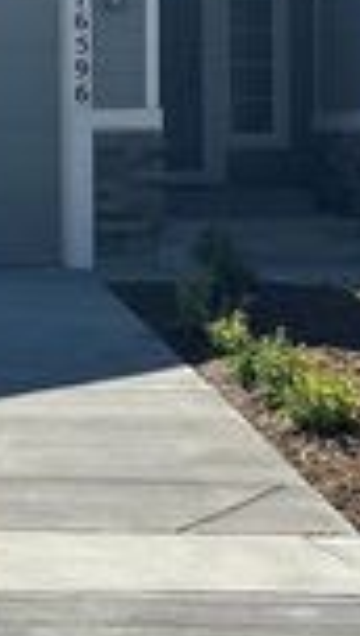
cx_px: -84
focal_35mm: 172
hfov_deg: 7.0
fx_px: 2906
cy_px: 119
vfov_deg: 12.4
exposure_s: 1/4785
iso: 64
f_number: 1.78
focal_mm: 6.86
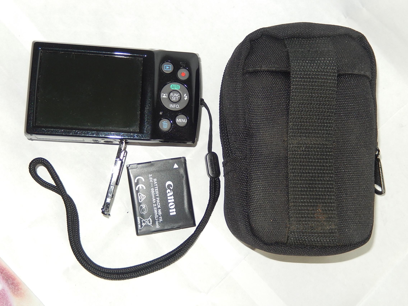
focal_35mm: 41
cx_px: 204
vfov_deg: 35.1
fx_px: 483
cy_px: 153
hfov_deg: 45.8
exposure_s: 1/30
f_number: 4.2
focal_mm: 7.3
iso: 200
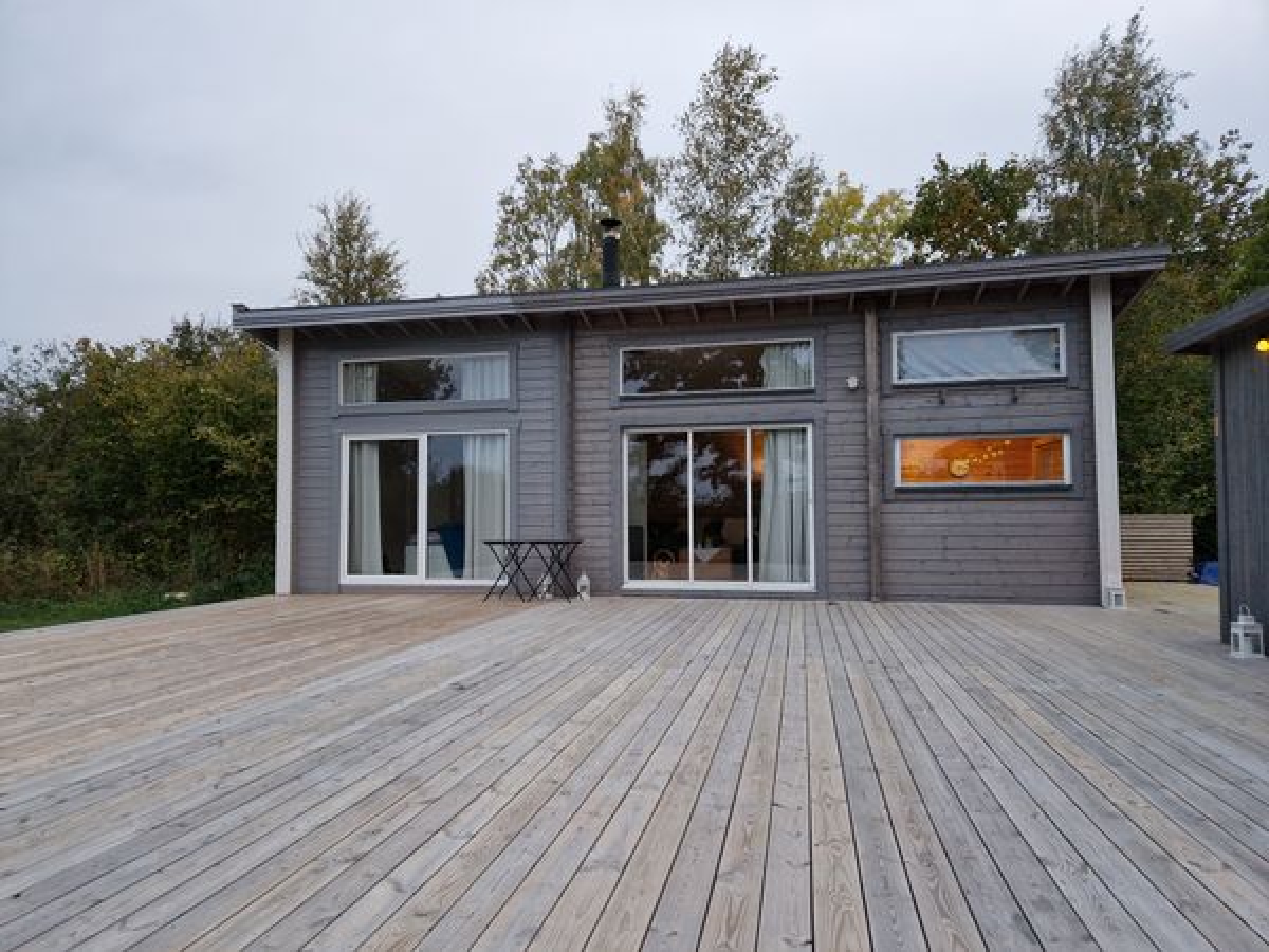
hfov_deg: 73.9
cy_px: 476
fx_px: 843
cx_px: 634
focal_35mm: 23
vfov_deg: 58.9
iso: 50
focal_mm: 5.4
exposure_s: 1/119
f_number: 1.8
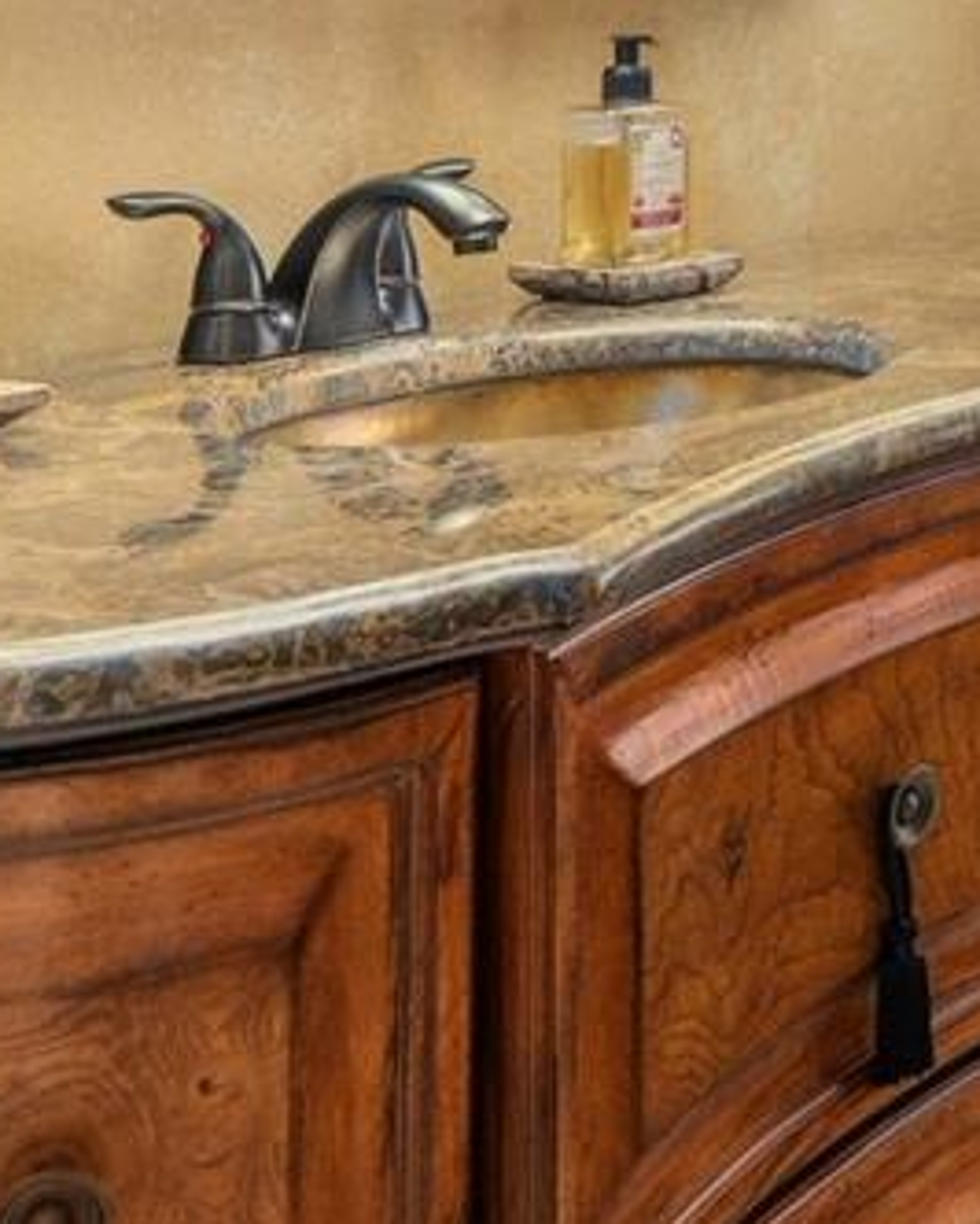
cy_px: -96
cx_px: 1426
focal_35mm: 61
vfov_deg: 28.4
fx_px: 2210
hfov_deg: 21.4
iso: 320
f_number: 8
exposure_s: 1.6
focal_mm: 18
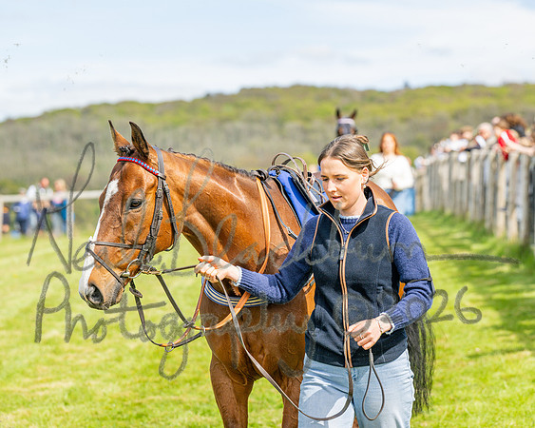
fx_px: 2050
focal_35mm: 130
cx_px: 268
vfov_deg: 11.9
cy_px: 214
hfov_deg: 14.9
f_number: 4.5
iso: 400
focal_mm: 115
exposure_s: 1/2000
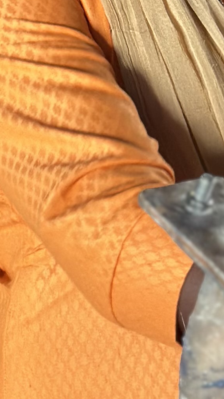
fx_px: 2197
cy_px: -37
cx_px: 171
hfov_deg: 5.8
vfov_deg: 10.2
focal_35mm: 208
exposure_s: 1/33
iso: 400
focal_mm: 6.86
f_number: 1.78
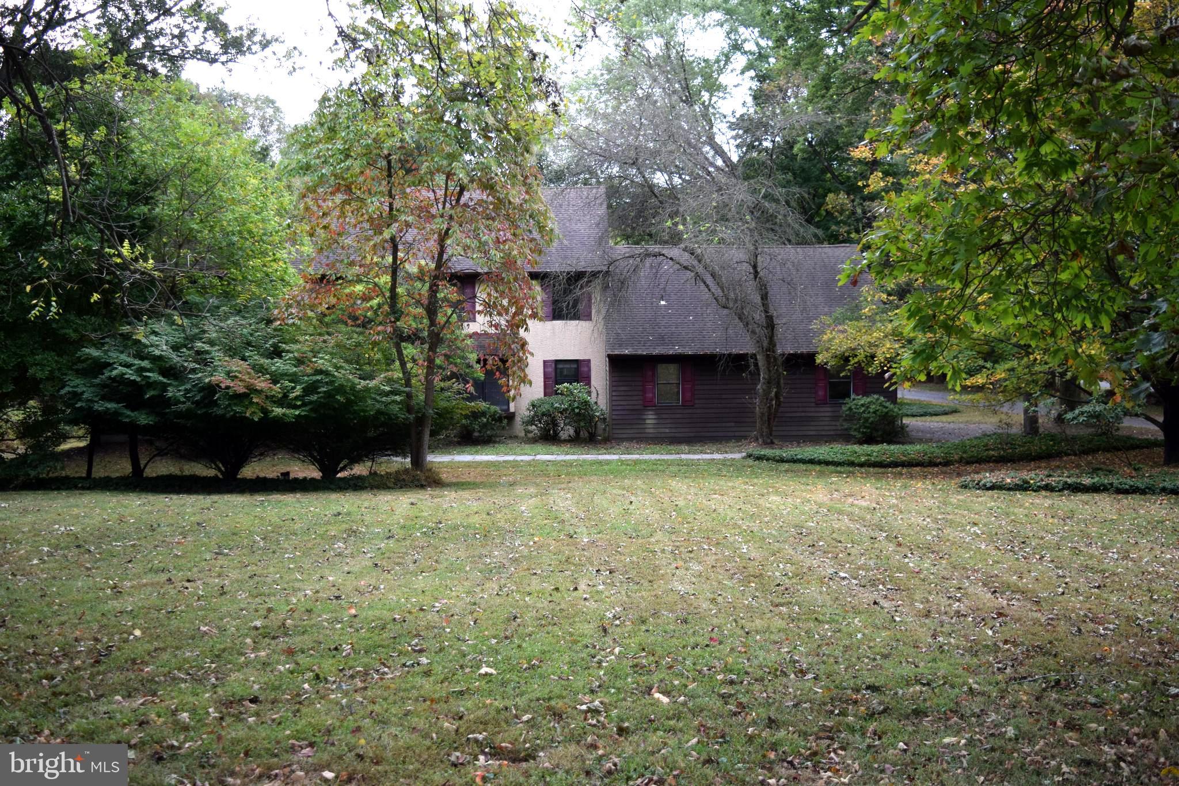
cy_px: 393
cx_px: 590
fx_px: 1179
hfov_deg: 53.1
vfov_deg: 36.9
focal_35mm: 36
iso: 800
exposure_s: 1/800
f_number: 4
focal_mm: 24
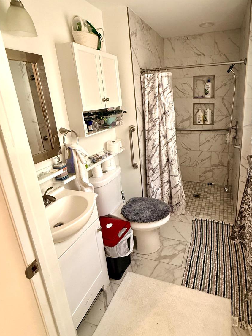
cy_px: 145
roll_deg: +2.4
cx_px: 167
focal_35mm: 19
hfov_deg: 66.9
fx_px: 184
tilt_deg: -14.9
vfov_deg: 84.2
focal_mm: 2.22
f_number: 2.2
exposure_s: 1/71
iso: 400
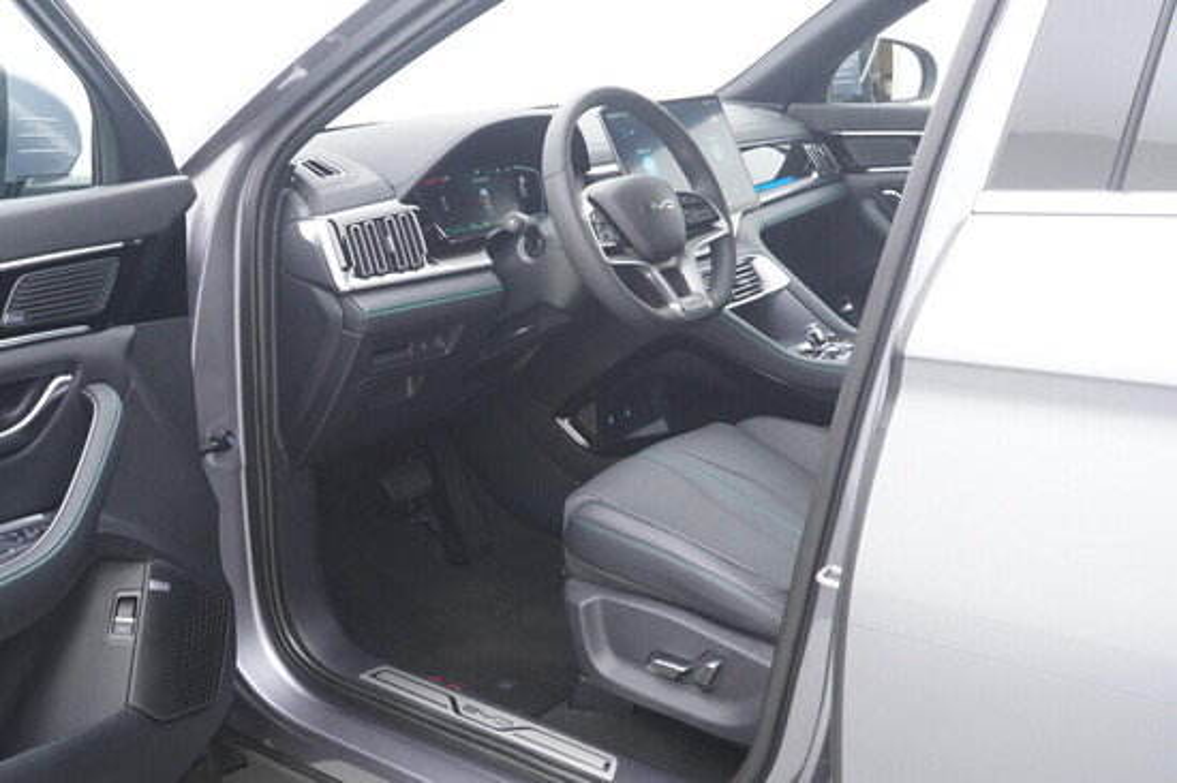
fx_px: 1176
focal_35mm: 36
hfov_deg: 53.2
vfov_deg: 36.8
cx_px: 588
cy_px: 392
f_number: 6.3
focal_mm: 24
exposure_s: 1/60
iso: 1600
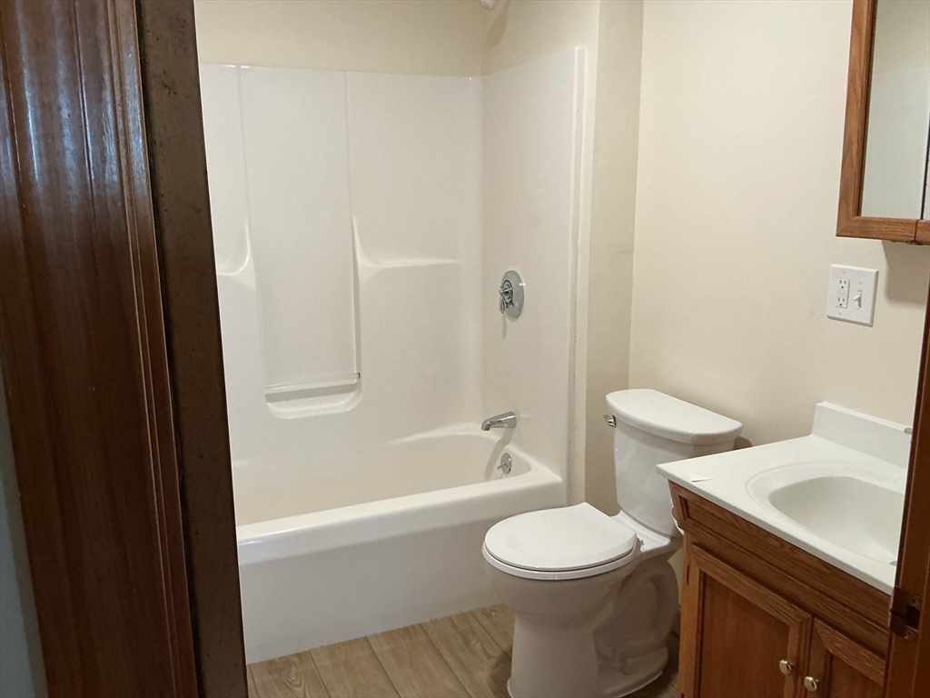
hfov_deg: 61.7
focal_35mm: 29
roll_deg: +0.6
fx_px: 779
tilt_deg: -11.8
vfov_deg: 48.2
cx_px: 465
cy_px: 349
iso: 125
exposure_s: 1/60
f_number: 1.8
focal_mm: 3
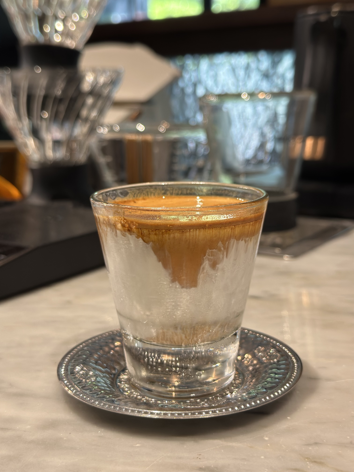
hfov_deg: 30.3
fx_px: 654
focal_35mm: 48
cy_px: 236
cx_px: 177
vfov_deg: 39.7
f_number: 1.78
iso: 160
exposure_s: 1/50
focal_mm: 6.86
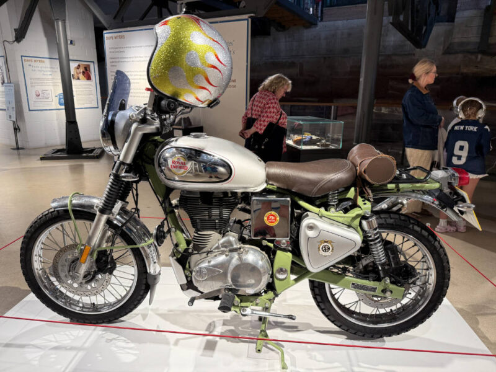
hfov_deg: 71.6
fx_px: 344
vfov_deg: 56.8
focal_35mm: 24
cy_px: 186
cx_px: 248
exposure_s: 1/120
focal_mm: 6.8
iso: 200
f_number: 1.8
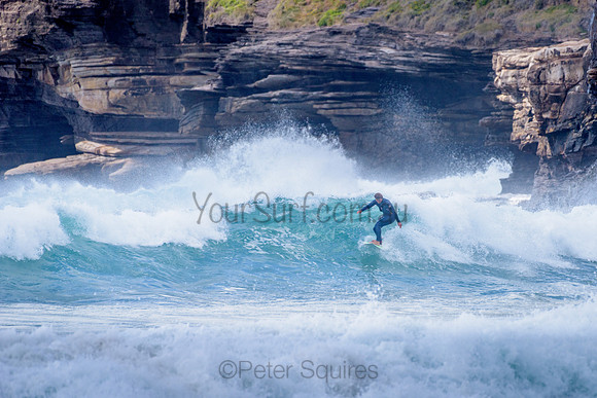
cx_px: 366
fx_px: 10169
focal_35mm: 613
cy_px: 234
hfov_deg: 3.4
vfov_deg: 2.2
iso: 280
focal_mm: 500
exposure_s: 1/2000
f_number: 5.6
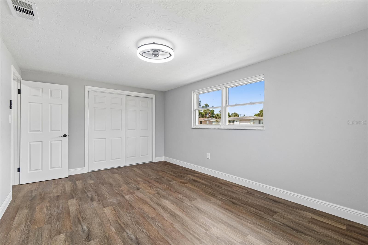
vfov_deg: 77.3
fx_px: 153
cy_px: 122
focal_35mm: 15
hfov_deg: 100.4
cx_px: 184
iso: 100
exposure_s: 1/5
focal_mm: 10
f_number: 7.1
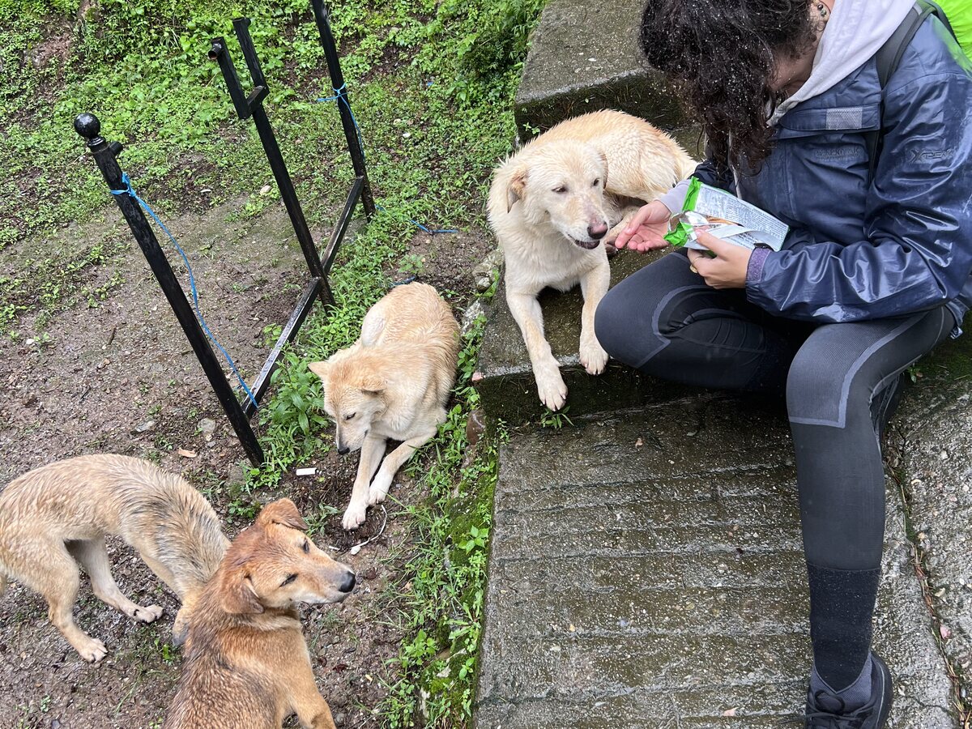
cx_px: 486
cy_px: 364
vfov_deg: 53.1
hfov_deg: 67.3
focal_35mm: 26
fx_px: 730
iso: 40
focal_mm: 5.7
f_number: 1.5
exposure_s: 1/203
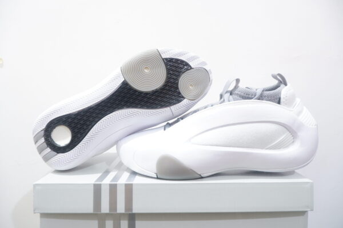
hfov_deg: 76.1
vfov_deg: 55.0
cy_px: 114
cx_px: 172
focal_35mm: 23
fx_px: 219
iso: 640
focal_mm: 15
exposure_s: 1/25
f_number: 3.5
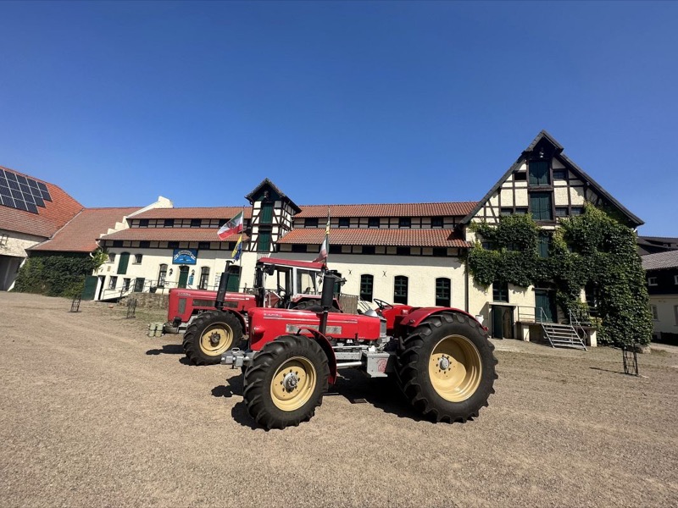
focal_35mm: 14
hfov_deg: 102.1
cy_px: 254
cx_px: 339
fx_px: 274
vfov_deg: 85.7
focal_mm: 2.22
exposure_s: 1/2451
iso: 50
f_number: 2.2
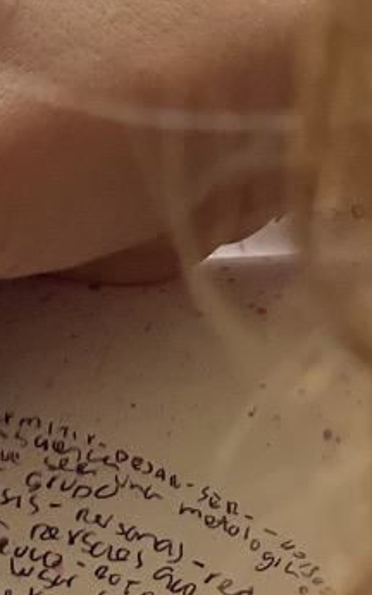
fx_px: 3263
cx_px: -91
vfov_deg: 10.4
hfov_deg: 6.5
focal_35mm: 201
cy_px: 308
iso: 80
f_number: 2.2
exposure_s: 1/121
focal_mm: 7.5
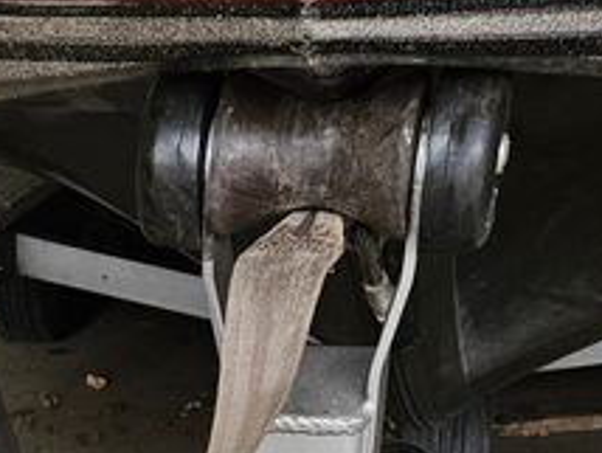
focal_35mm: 110
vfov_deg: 11.5
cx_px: -127
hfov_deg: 17.0
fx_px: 1915
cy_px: 1021
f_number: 1.8
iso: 250
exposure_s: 1/120
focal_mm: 5.4
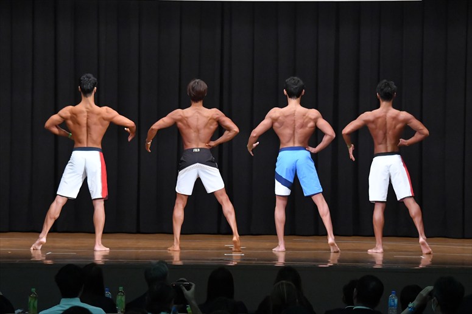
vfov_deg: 9.9
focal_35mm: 138
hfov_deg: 14.9
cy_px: 157
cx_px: 236
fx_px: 1808
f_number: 5.6
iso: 8000
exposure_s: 1/400
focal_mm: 92
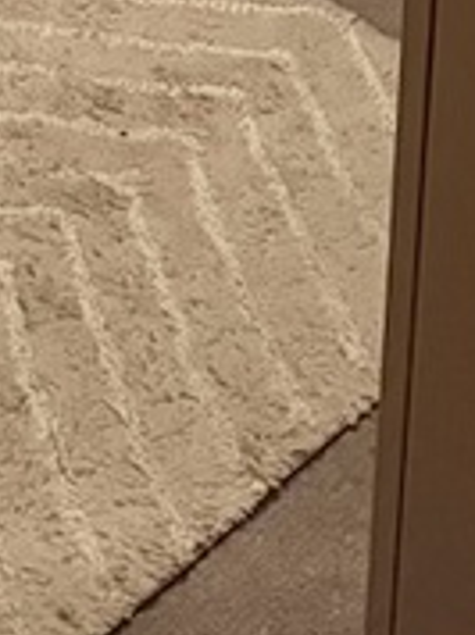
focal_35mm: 146
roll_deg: +1.6
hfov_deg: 9.2
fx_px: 2678
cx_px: -600
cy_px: -1238
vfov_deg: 10.2
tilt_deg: -11.4
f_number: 1.78
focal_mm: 6.76
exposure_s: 1/40
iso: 800
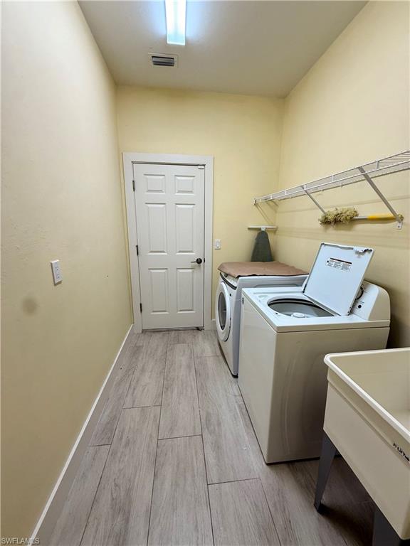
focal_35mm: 14
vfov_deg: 102.1
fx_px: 221
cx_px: 205
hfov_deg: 85.7
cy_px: 273
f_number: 2.2
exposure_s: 1/120
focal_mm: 2.22
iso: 125
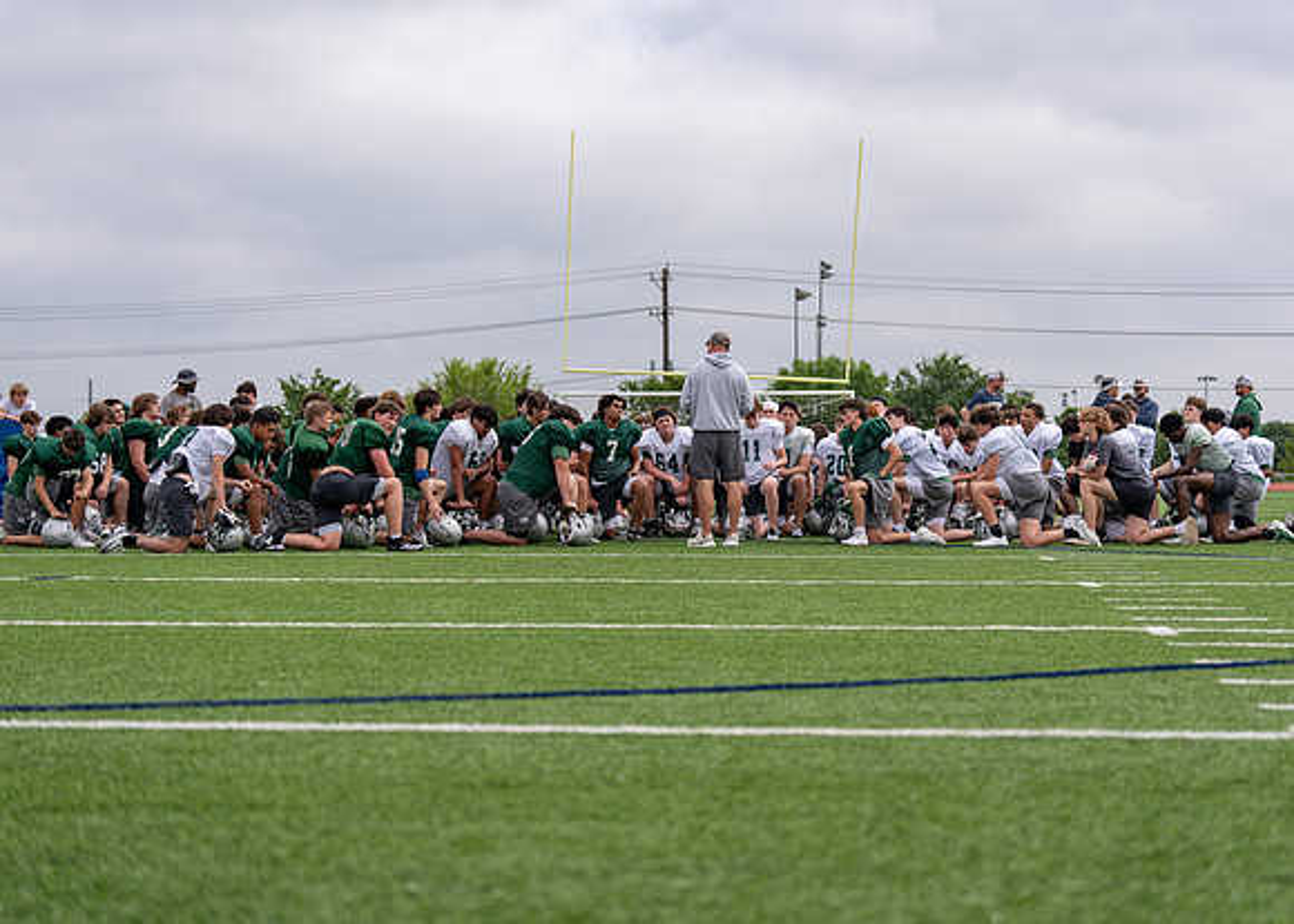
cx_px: 671
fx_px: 2715
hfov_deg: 26.8
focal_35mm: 74
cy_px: 462
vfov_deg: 19.3
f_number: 2.8
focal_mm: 70
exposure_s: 1/2500
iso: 125
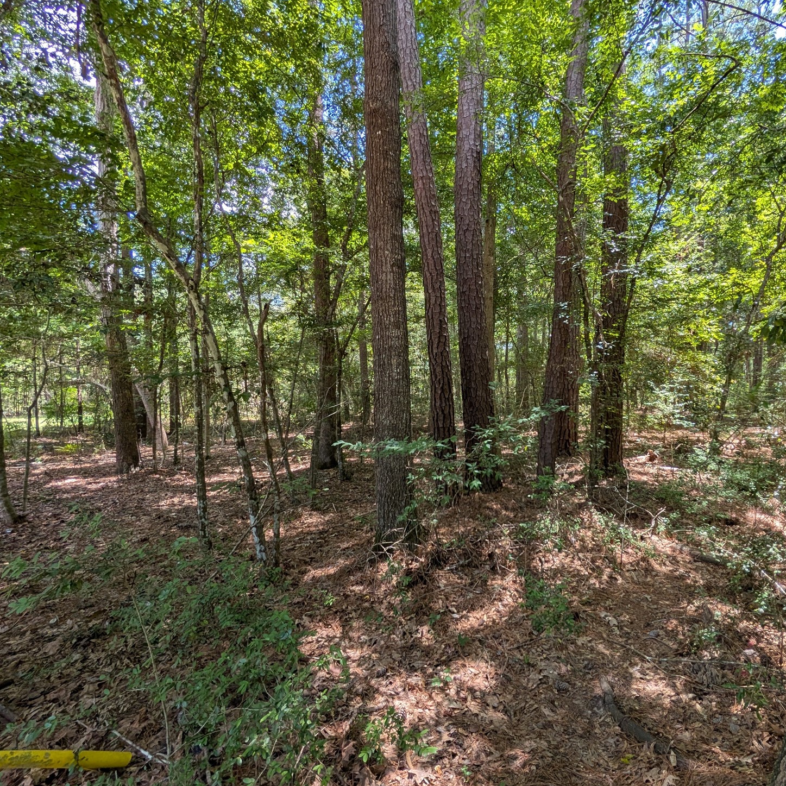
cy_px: 397
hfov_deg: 90.1
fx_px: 385
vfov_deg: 91.1
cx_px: 468
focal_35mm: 15
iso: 47
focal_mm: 2.02
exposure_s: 1/189
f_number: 1.7
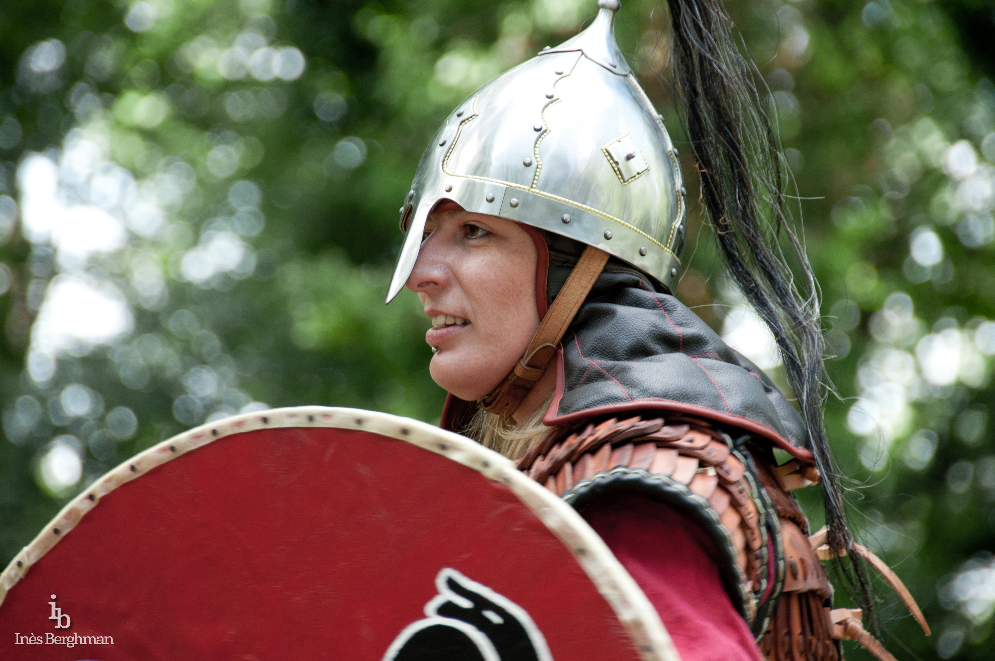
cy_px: 330
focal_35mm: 300
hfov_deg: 6.9
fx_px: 8282
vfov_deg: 4.6
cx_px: 498
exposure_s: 1/80
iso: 320
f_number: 5.6
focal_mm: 200
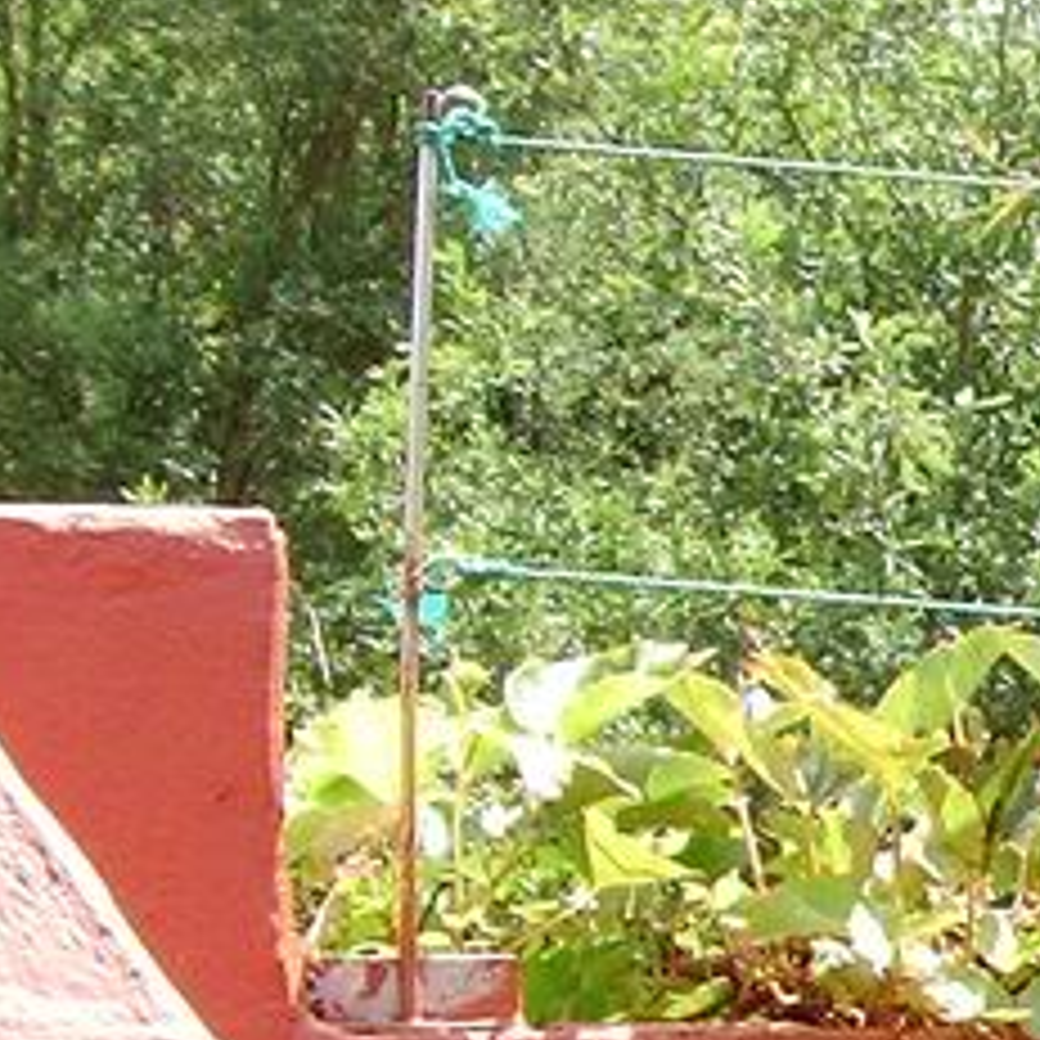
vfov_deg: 11.6
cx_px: 1823
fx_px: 5065
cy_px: 950
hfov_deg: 11.0
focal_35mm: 149
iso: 50
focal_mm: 5.8
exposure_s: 1/211
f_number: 3.5
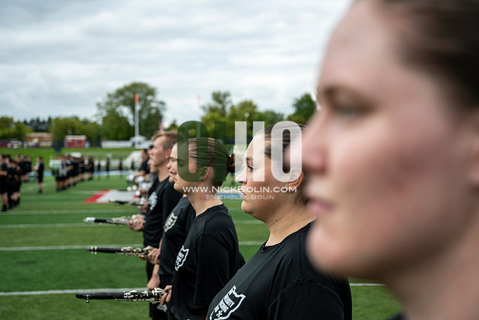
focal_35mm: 52
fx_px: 692
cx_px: 240
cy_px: 160
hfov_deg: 38.2
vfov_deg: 26.0
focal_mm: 52
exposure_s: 1/800
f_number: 4
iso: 250
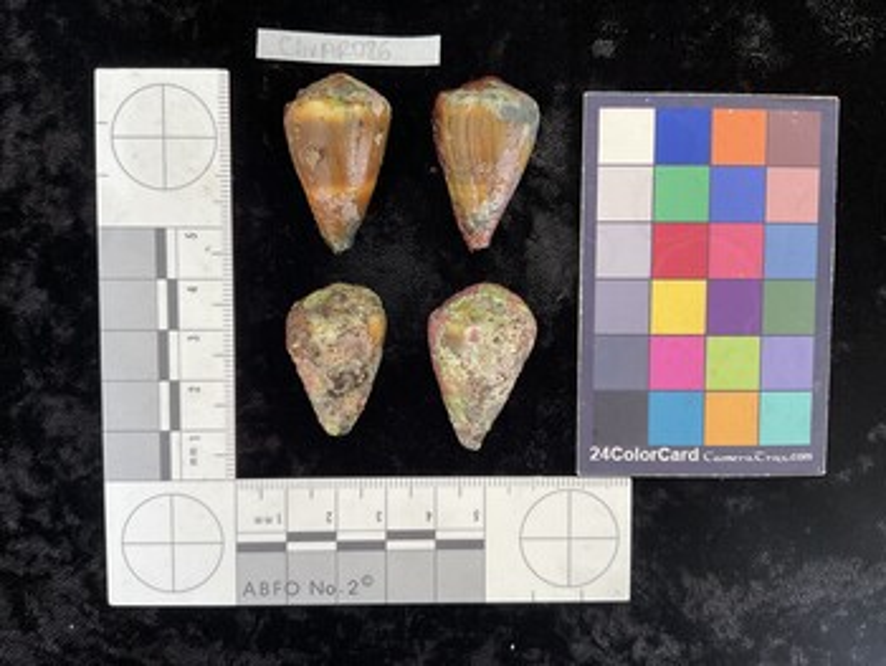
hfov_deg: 61.6
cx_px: 443
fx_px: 743
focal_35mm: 29
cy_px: 333
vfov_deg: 48.3
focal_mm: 3
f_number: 1.8
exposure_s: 1/120
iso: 64
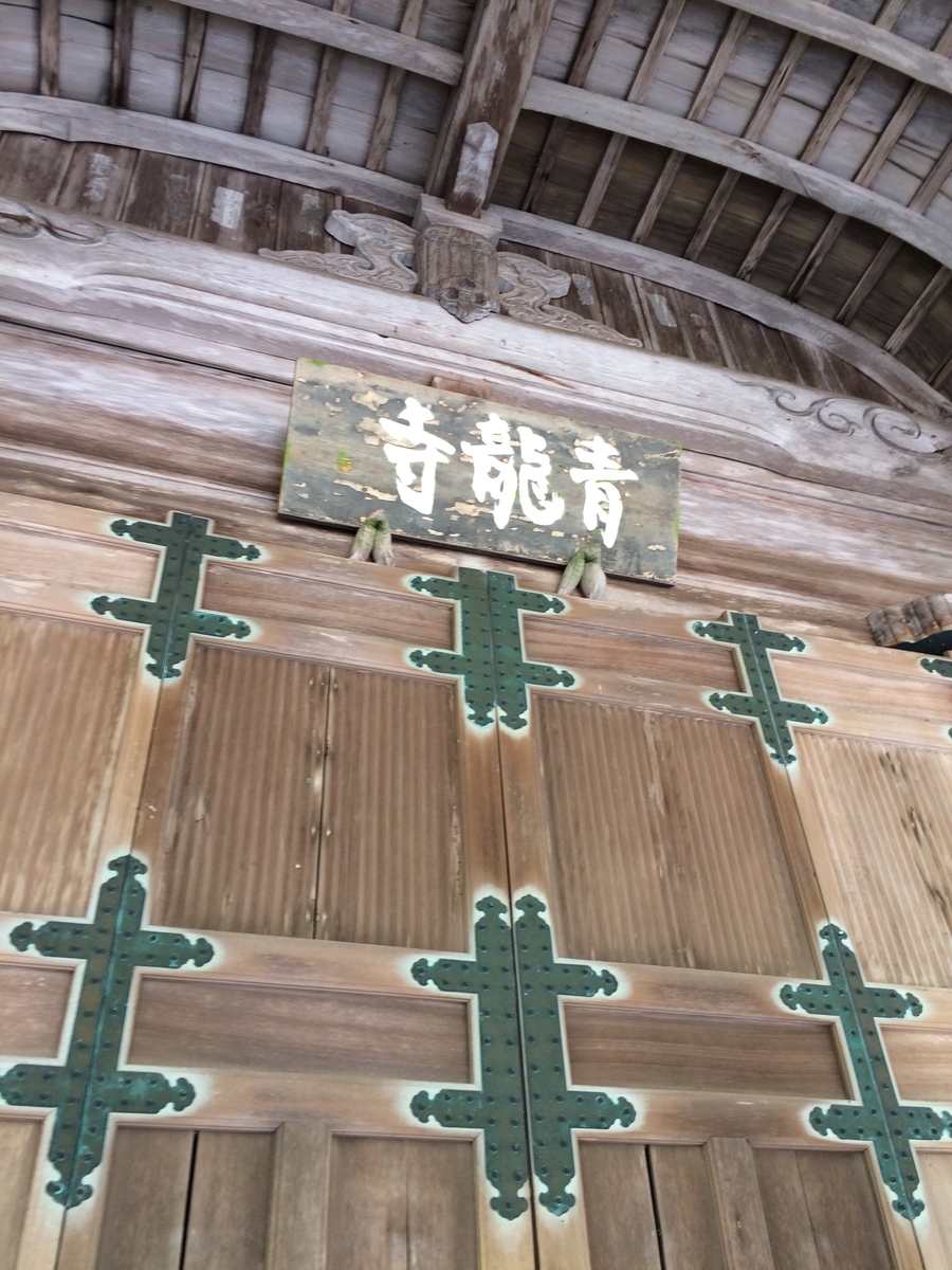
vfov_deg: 61.7
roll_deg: +4.9
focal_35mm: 29
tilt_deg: +38.7
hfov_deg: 48.2
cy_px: 635
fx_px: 1063
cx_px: 476
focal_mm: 4.15
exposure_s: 1/30
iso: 40
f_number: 2.2
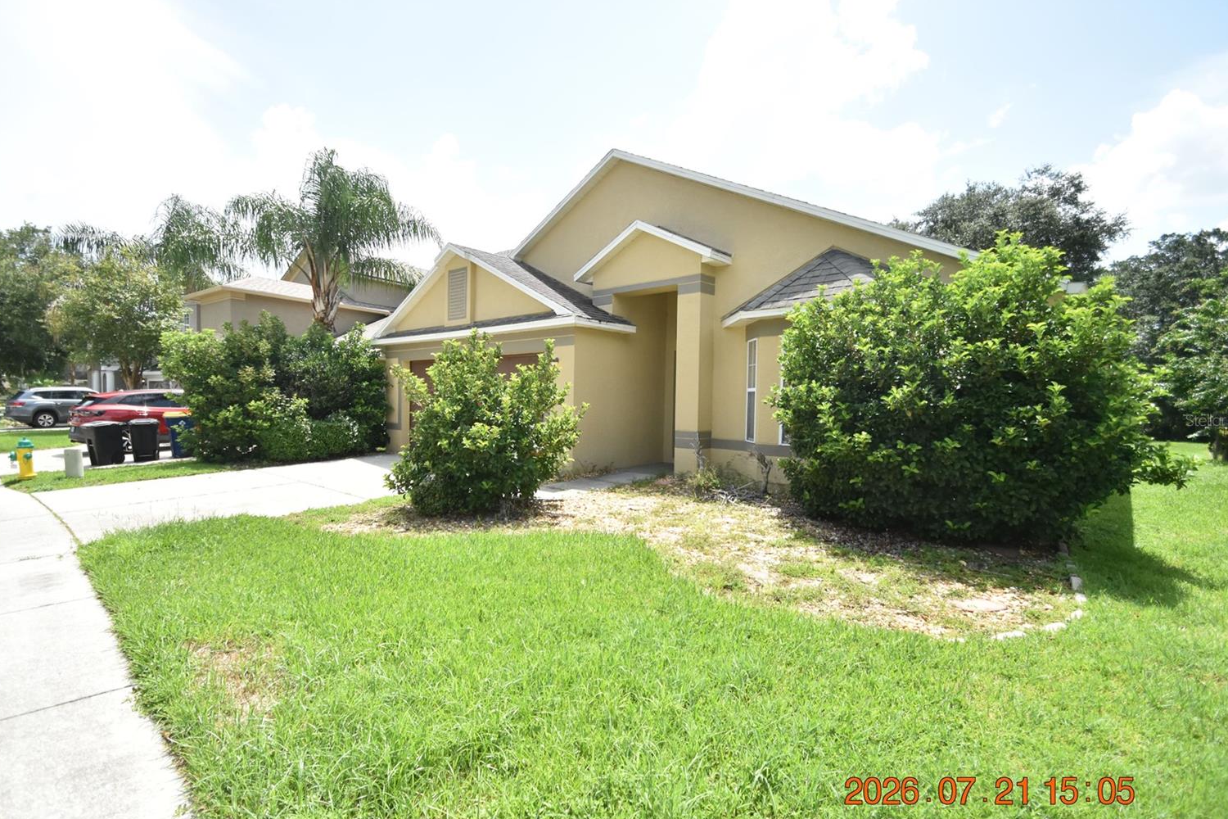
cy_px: 420
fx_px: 546
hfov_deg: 96.7
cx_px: 603
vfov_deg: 73.7
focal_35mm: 16
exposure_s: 1/4000
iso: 800
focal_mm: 10
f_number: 3.5
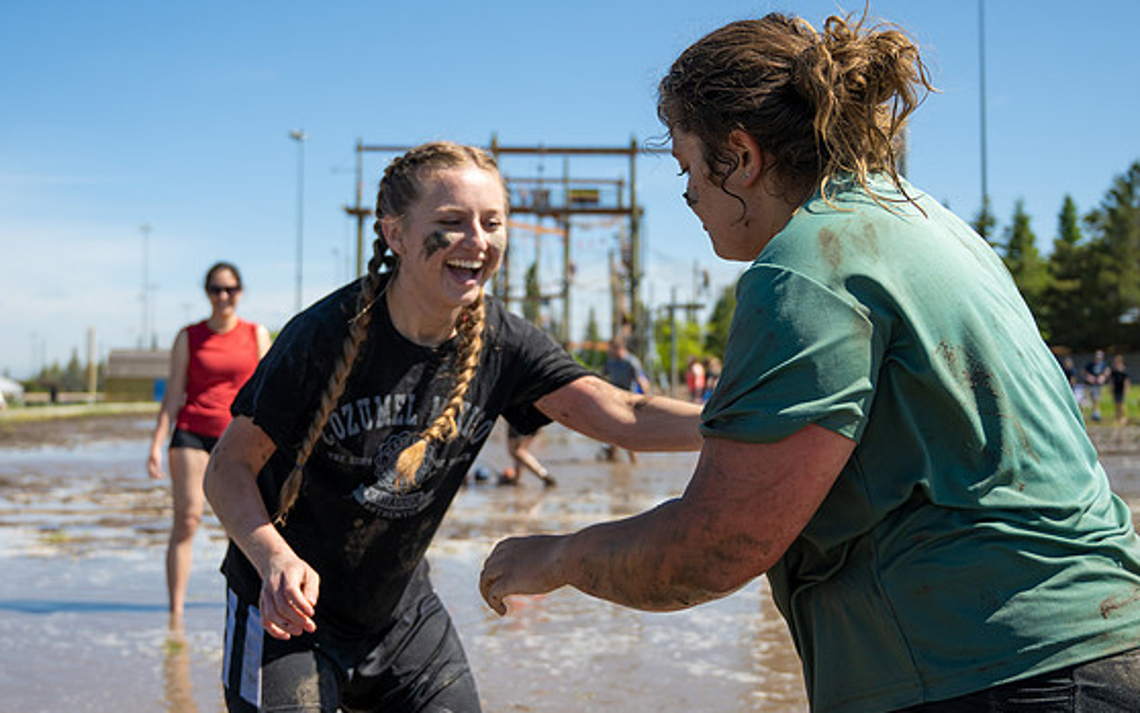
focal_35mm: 47
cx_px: 534
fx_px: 1461
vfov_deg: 27.4
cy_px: 275
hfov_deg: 42.6
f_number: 4
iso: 100
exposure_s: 1/1250
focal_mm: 35
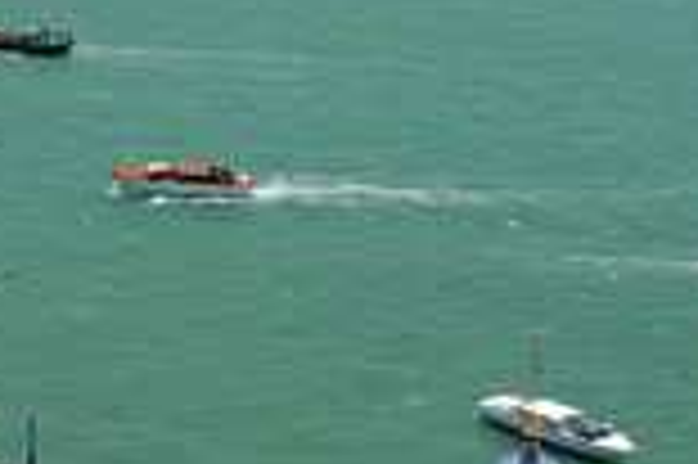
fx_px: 3506
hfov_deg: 11.0
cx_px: -320
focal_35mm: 181
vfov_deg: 7.4
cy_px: -340
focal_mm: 23
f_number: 8
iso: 200
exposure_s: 1/140
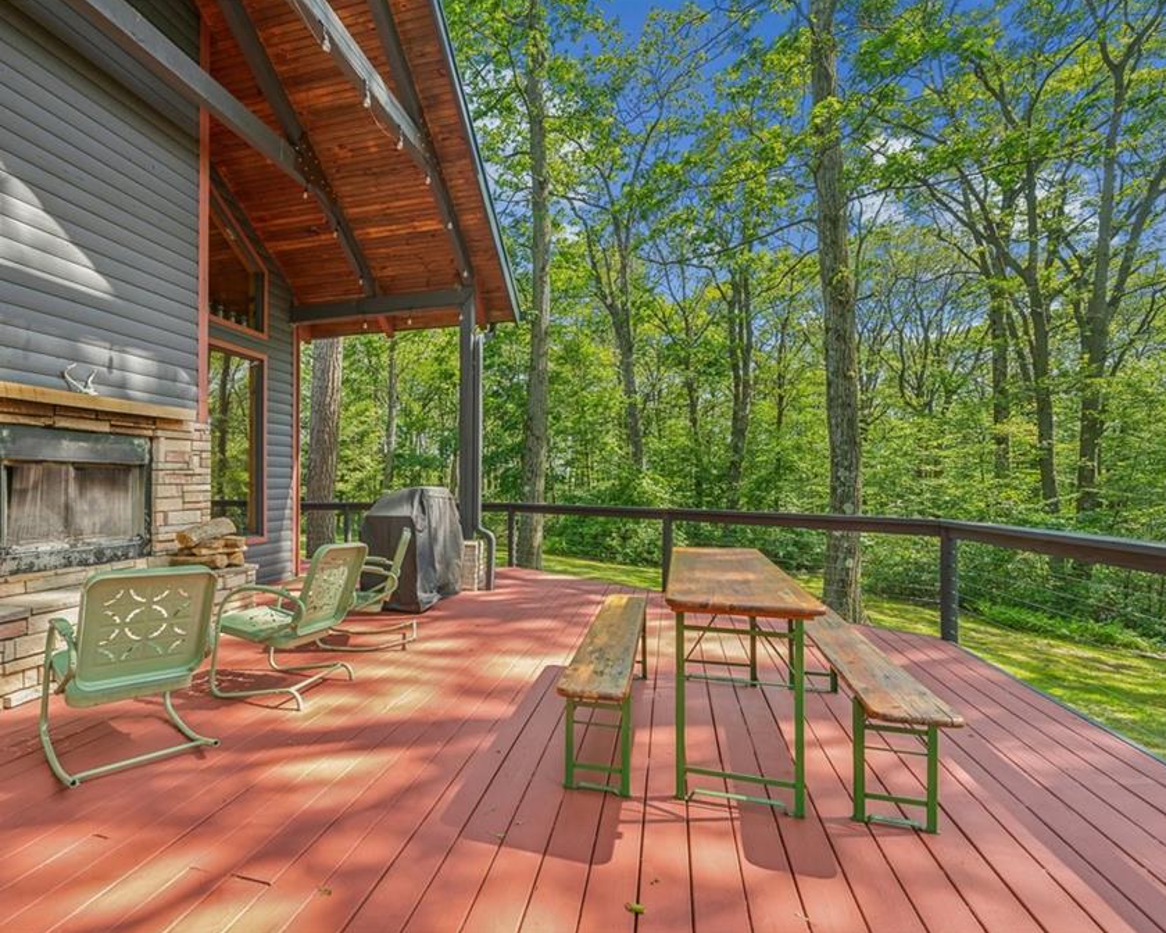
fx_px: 552
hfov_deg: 91.9
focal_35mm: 16
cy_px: 464
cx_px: 466
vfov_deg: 80.4
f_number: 11
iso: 50
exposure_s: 1/6
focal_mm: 14
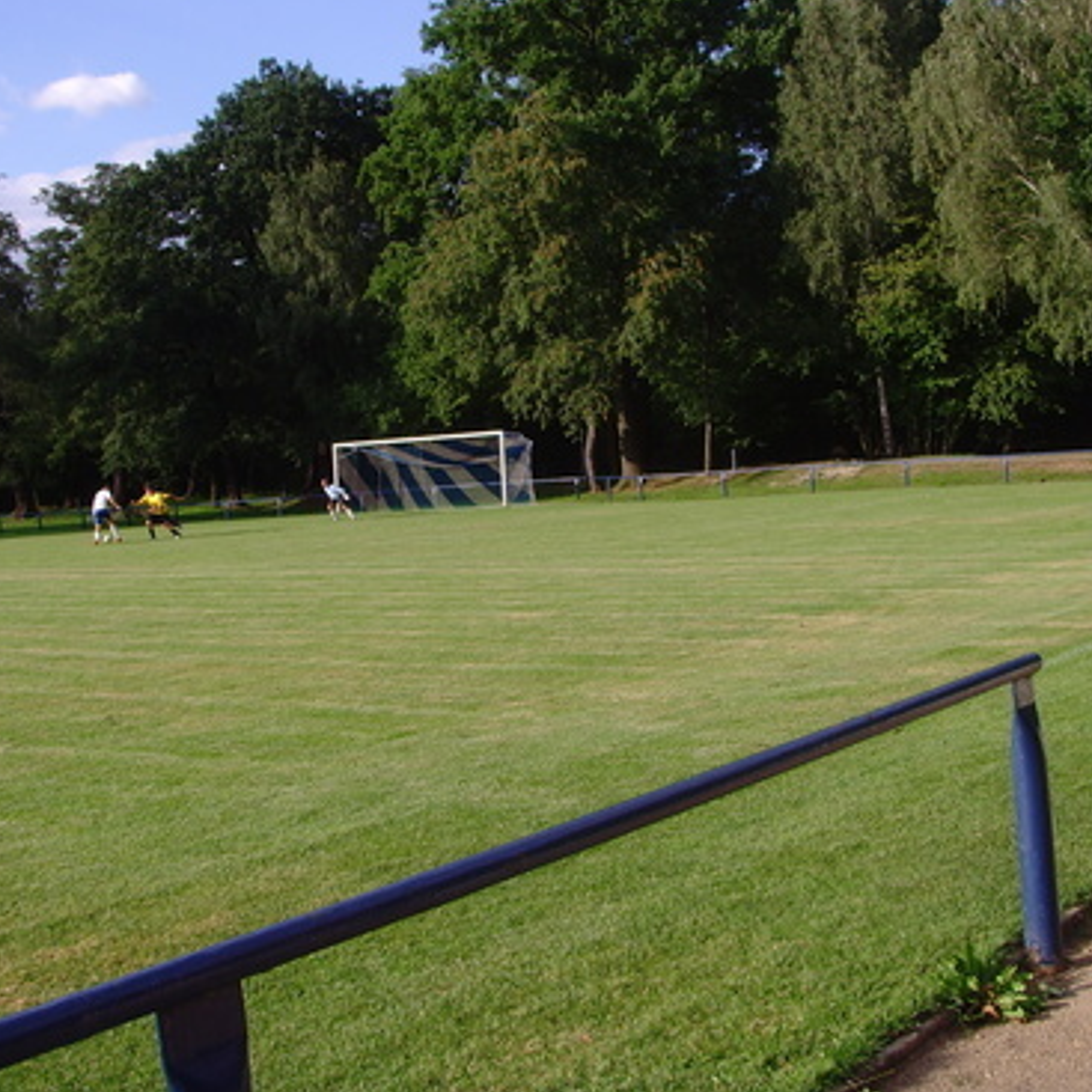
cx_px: 506
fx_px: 1677
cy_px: 540
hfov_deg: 36.0
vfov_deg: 36.1
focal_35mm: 47
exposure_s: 1/125
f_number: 6.3
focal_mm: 6.6
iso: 80
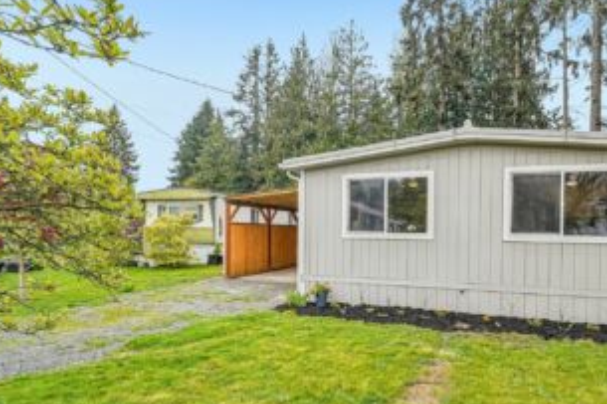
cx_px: 370
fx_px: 354
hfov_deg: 80.1
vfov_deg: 59.1
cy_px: 238
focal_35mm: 21
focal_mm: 16
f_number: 8
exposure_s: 1/640
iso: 1600
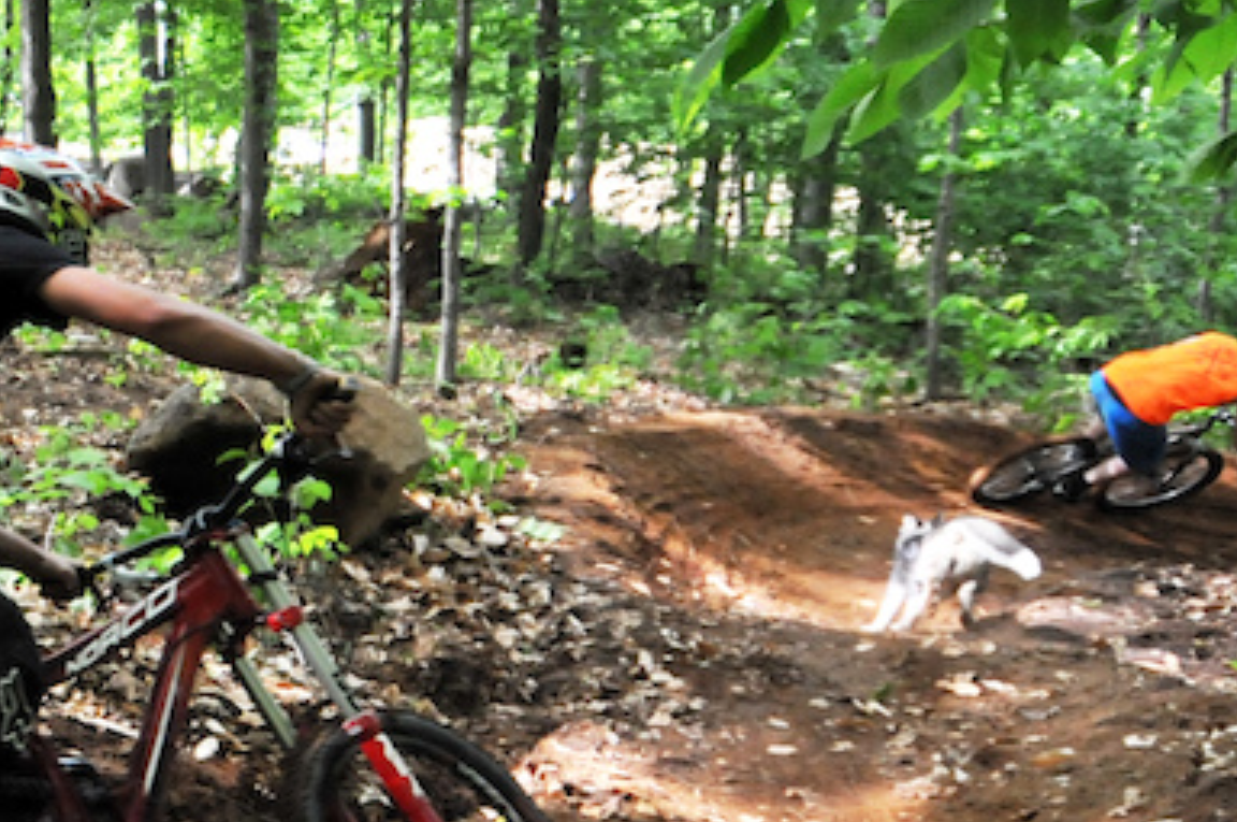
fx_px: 1647
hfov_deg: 33.1
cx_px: -274
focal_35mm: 48
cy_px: 355
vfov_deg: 28.0
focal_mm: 12
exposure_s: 1/640
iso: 1250
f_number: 4
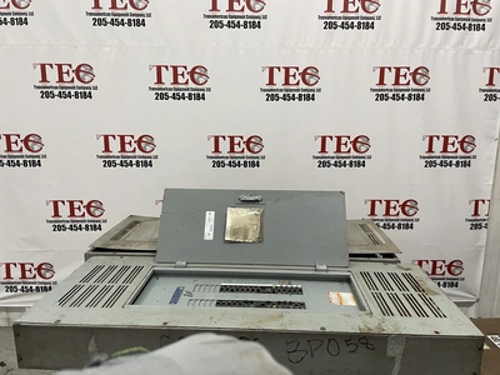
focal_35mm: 26
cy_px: 188
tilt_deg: -11.6
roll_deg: -0.1
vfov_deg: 53.1
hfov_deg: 67.3
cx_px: 250
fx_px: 376
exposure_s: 1/60
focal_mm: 4.2
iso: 125
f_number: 1.6
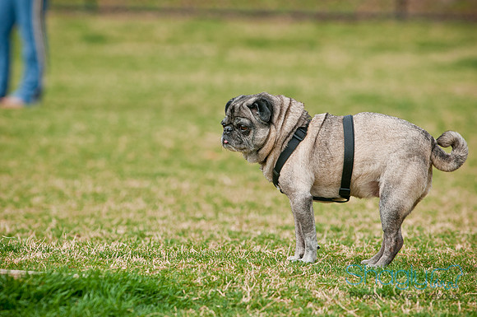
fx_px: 3672
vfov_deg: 4.9
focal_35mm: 278
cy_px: 158
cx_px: 238
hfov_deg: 7.4
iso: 200
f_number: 5
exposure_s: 1/640
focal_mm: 185
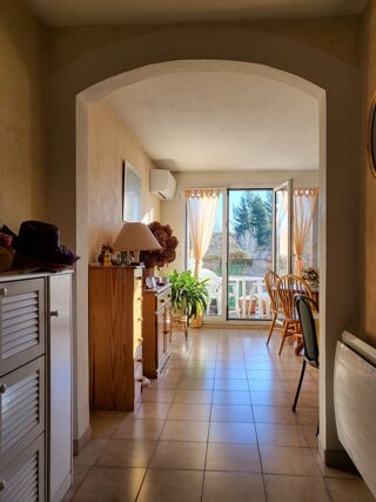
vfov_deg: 67.3
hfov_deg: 53.0
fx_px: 377
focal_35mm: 26
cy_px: 251
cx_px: 188
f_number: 1.8
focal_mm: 4.25
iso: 50
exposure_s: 1/224
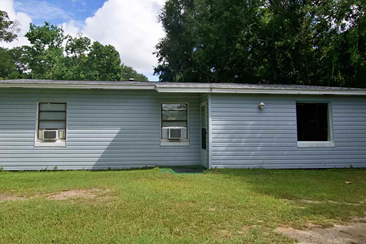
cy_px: 103
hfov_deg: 63.5
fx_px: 295
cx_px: 166
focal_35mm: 29
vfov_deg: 44.8
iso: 1600
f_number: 14
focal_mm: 14
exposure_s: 1/800
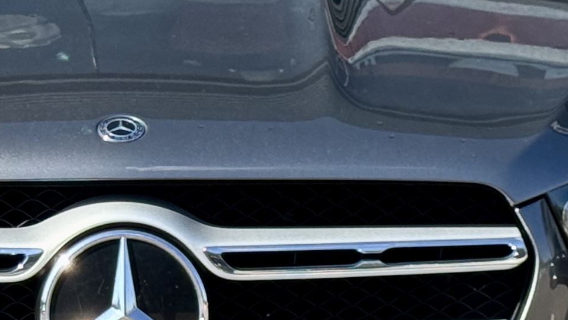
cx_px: 84
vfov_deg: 6.3
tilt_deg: -7.4
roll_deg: +0.9
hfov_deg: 11.1
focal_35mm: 193
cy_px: 145
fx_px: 2907
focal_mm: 6.76
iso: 64
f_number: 1.78
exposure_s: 1/1152
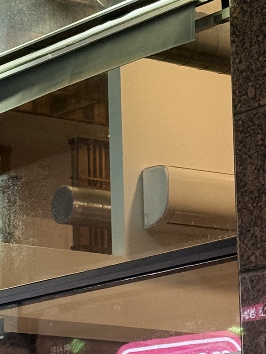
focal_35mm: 181
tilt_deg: +10.7
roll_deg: +0.1
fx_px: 1854
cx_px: -71
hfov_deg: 8.1
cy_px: 236
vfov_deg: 10.9
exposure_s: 1/40
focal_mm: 6.76
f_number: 1.78
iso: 200
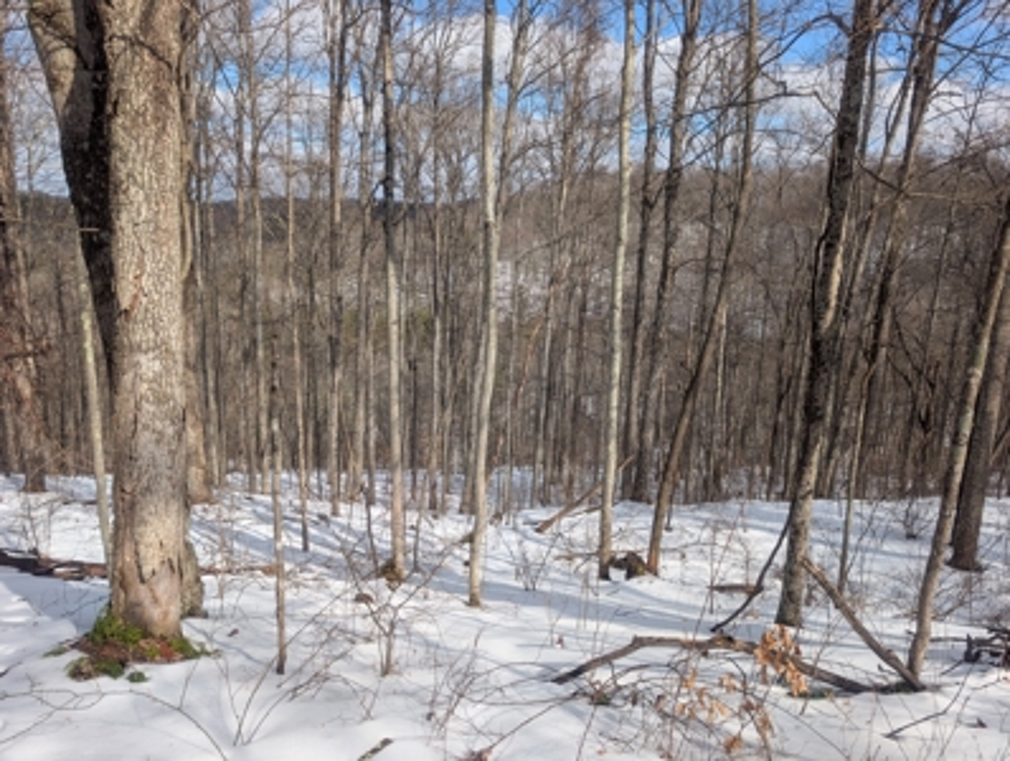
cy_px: 380
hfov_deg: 71.5
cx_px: 505
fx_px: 702
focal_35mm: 24
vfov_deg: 57.0
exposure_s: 1/835
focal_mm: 6.9
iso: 20
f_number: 1.68
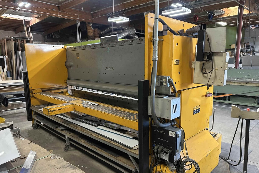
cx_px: 129
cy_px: 96
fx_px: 187
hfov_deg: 69.4
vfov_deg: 49.4
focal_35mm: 26
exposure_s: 1/60
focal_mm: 6.9
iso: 160
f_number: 1.8
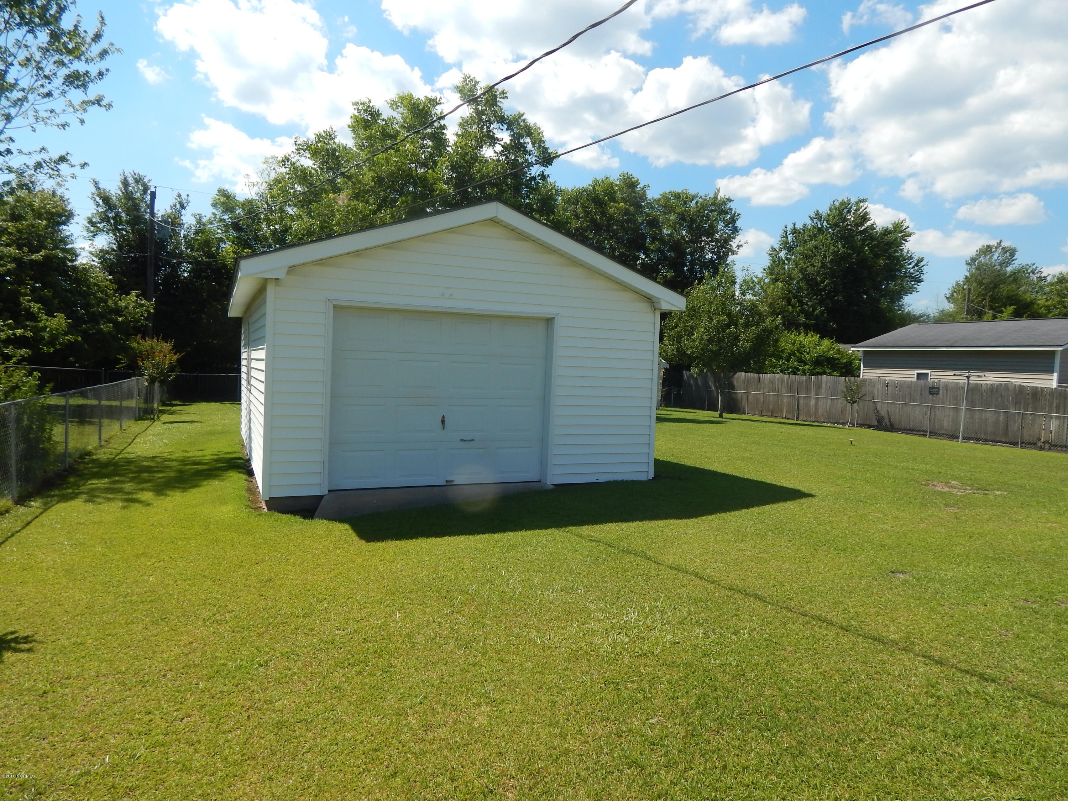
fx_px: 710
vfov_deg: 58.9
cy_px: 400
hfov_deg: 73.9
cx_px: 534
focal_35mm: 23
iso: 125
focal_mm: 4
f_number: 6
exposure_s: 1/400
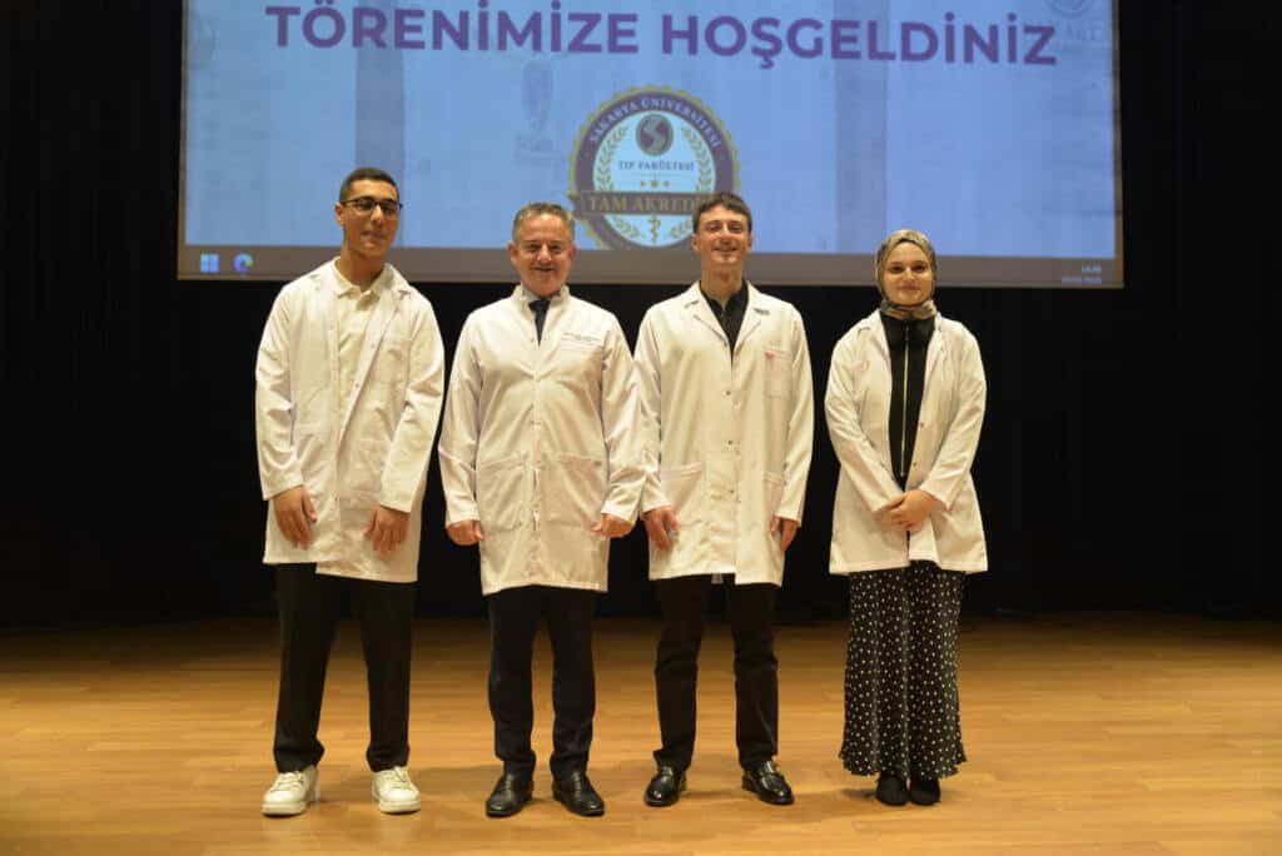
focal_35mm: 40
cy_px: 428
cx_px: 641
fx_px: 1425
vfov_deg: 33.4
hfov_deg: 48.4
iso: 800
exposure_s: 1/40
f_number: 4
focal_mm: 40
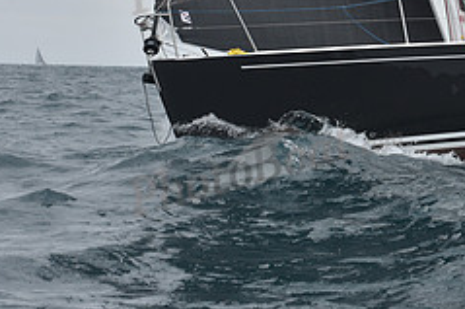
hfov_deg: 11.9
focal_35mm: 170
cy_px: 38
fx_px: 2194
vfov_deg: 8.0
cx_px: 506
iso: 250
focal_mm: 70
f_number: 9
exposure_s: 1/800
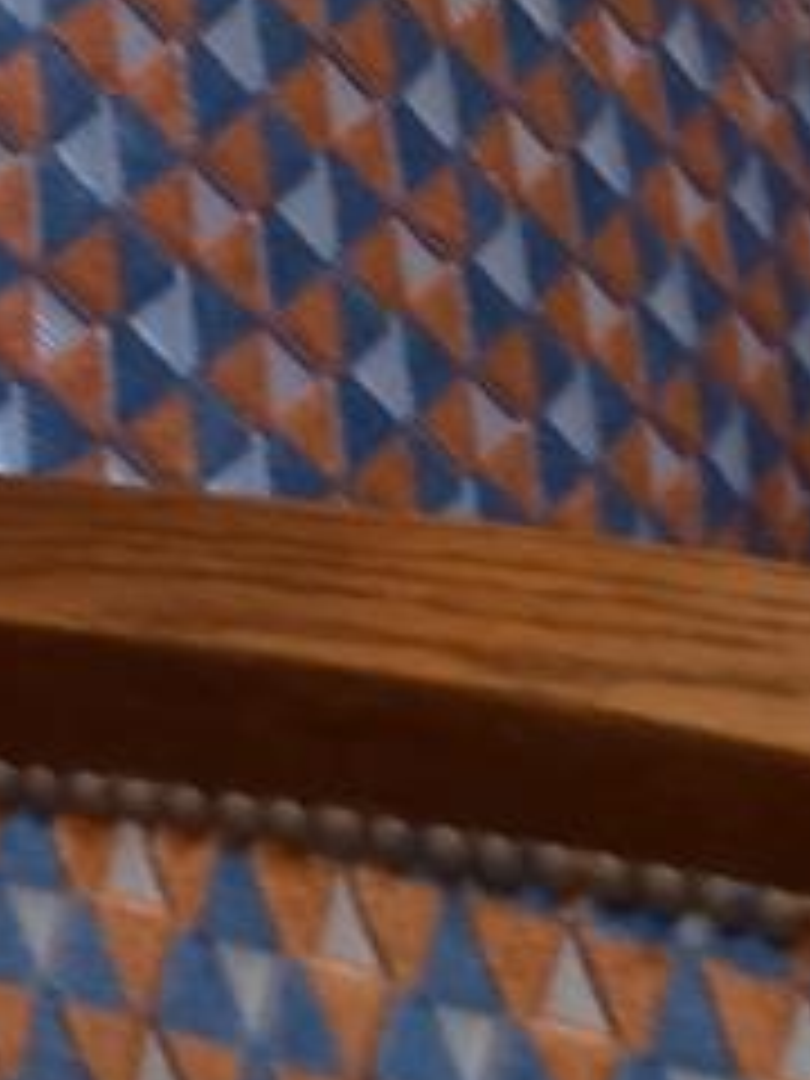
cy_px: 310
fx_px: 6240
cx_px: 1098
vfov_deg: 9.9
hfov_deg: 7.3
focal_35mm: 200
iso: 200
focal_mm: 4.6
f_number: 2
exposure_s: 1/33.3
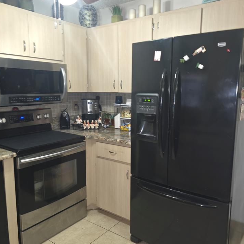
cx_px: 121
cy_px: 124
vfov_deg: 55.6
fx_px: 231
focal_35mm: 29
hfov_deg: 55.6
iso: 250
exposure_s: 1/12
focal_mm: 6.3
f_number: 1.7
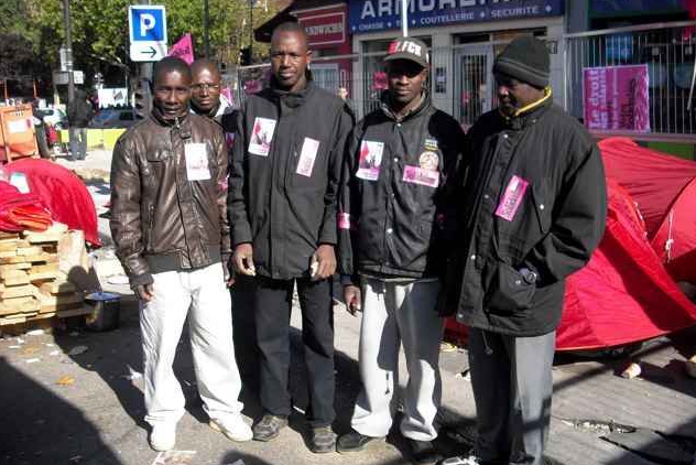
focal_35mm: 40
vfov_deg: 33.4
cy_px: 221
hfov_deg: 48.4
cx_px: 350
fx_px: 774
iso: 64
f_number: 5.6
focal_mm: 6.2
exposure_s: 1/125
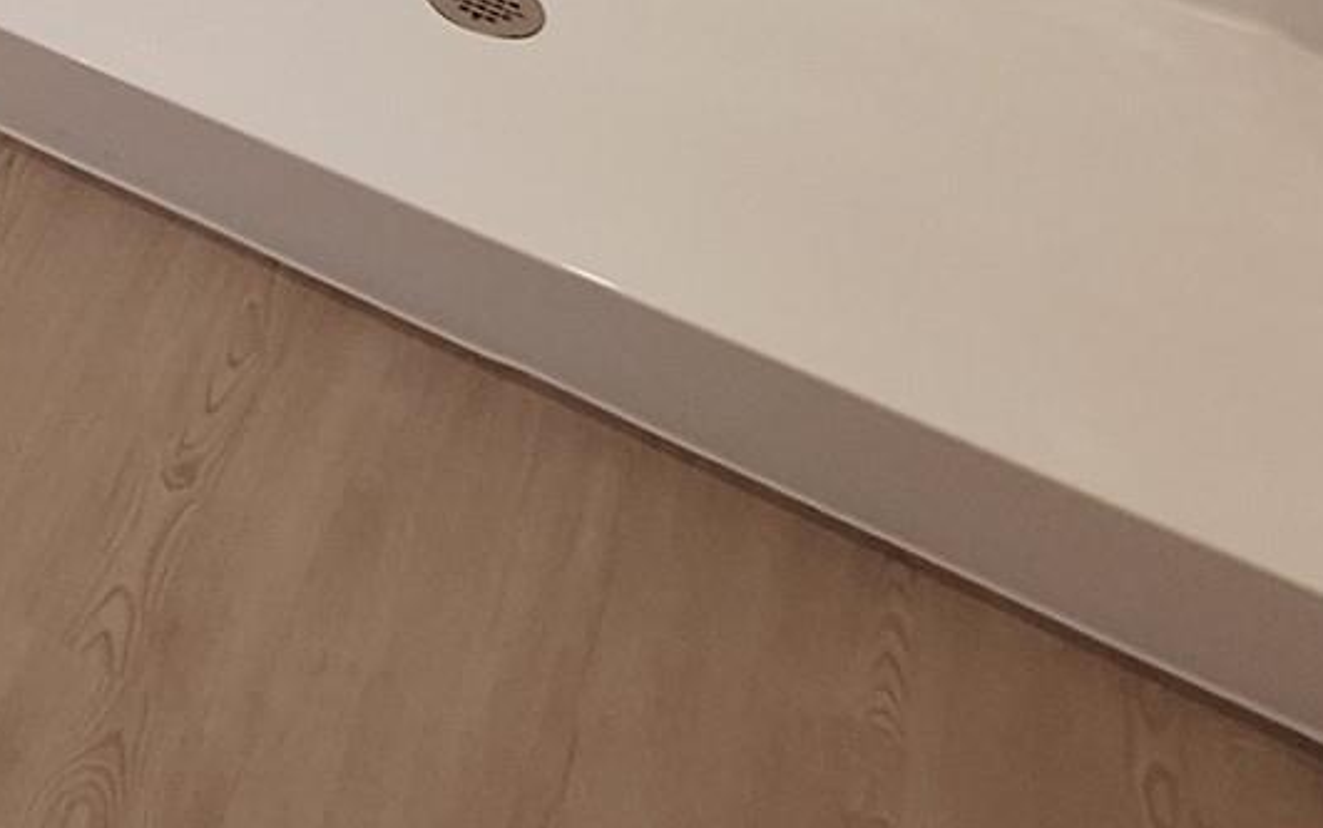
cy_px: -980
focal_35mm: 53
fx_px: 1912
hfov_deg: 28.3
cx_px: -552
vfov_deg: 16.3
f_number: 2.2
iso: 80
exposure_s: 1/40
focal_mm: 1.74
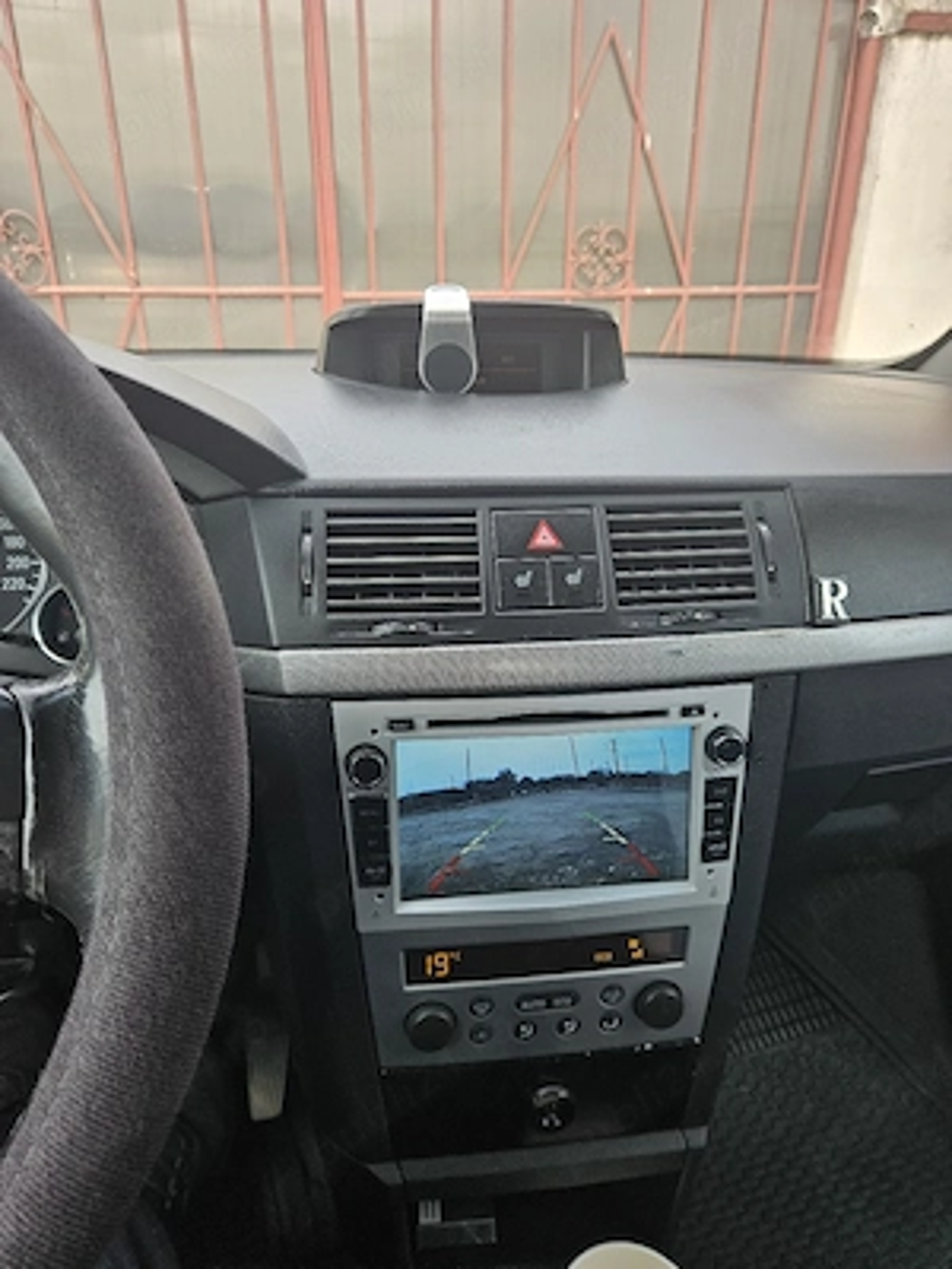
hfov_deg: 58.9
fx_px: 843
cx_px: 476
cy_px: 634
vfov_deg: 73.9
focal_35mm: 23
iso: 40
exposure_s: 1/217
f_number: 1.8
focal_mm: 5.4
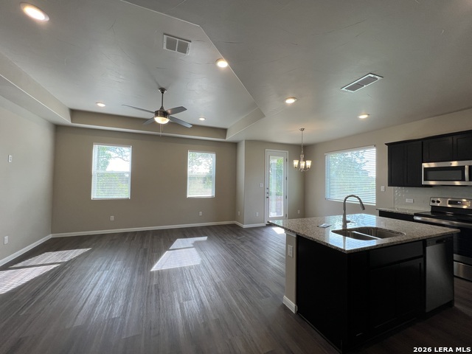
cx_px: 236
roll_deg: -1.5
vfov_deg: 89.9
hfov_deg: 106.2
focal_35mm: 13
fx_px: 177
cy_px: 177
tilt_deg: +1.6
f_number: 1.8
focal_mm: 1.57
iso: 64
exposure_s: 1/120
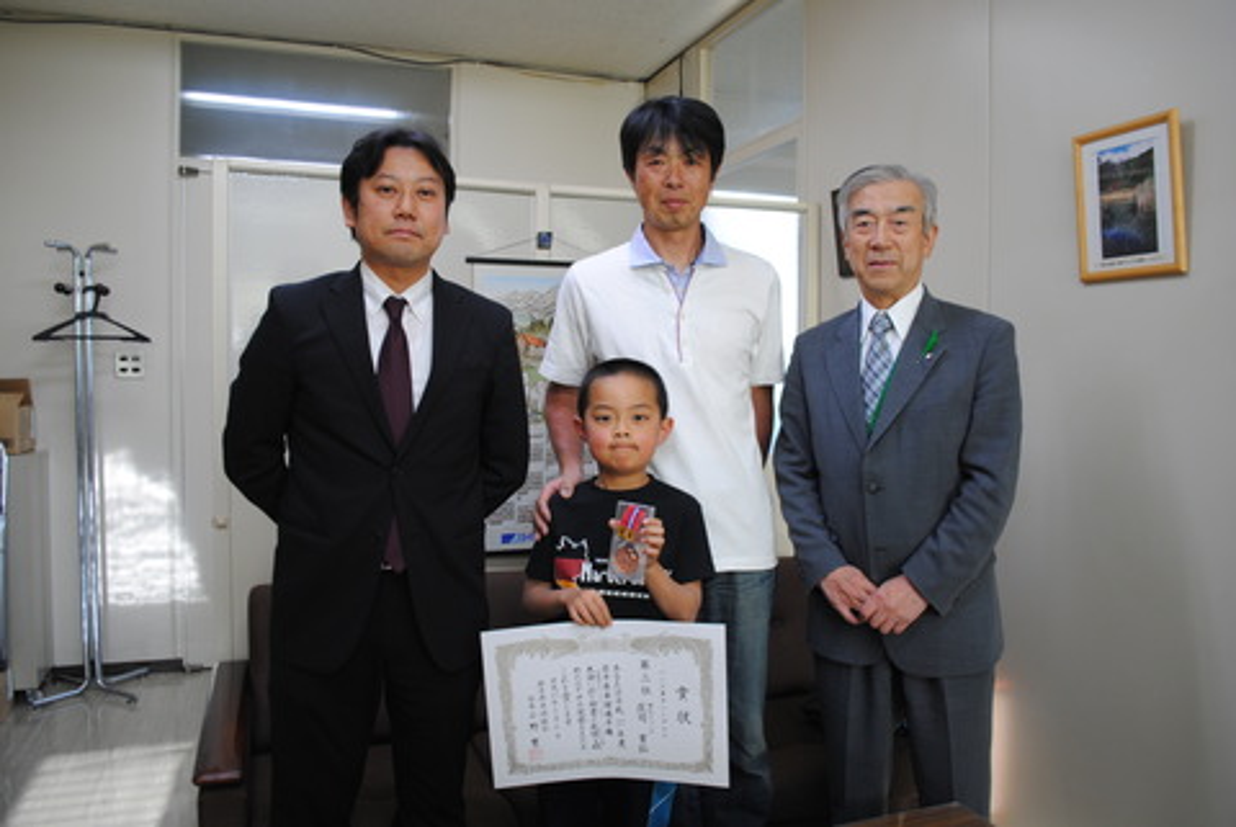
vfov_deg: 48.0
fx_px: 928
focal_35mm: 27
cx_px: 618
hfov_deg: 67.3
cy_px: 414
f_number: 3.5
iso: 200
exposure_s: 1/30
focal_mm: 18
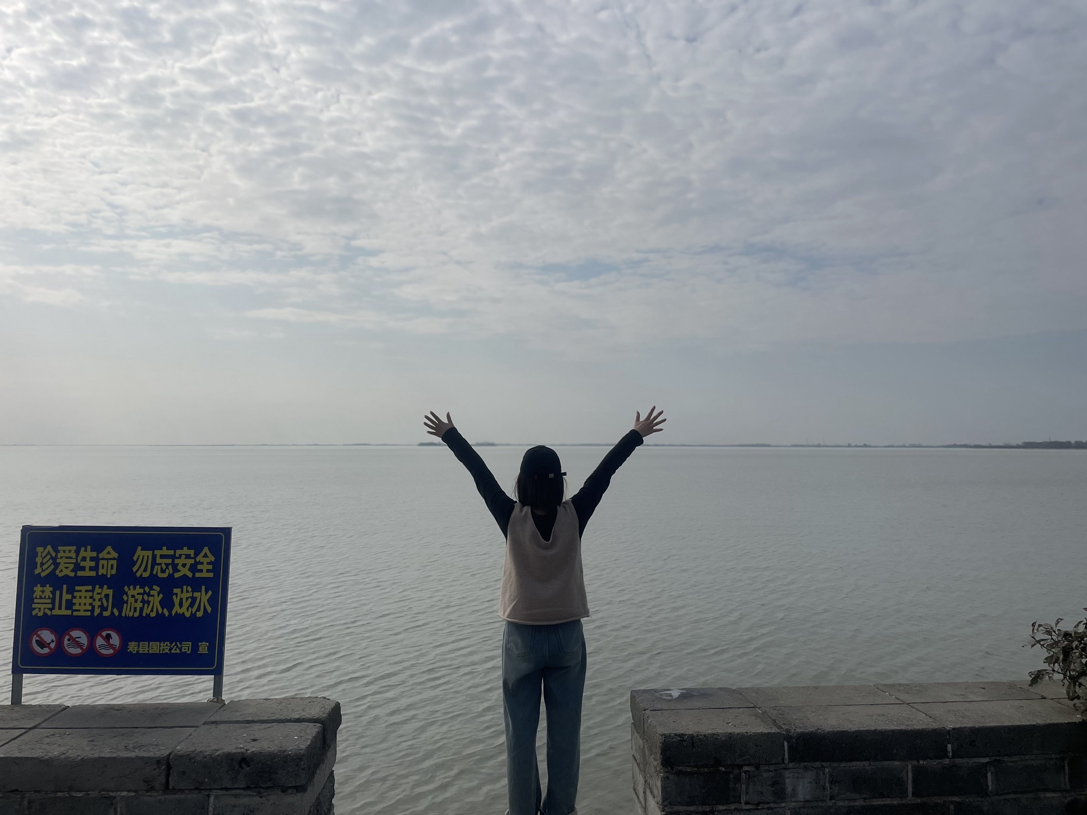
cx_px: 544
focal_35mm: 26
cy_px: 408
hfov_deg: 67.3
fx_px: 816
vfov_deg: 53.1
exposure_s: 1/17241
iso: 50
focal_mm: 4.2
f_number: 1.6
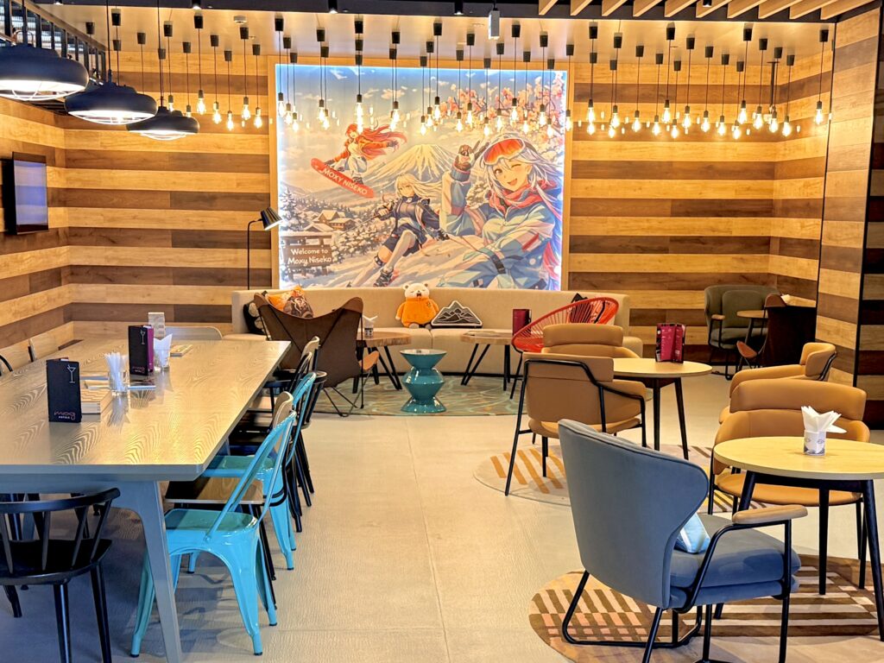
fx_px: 613
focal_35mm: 24
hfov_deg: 71.6
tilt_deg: -10.2
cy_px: 332
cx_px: 442
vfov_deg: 56.8
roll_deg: +1.5
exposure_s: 1/100
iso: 320
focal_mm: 6.76
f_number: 1.78
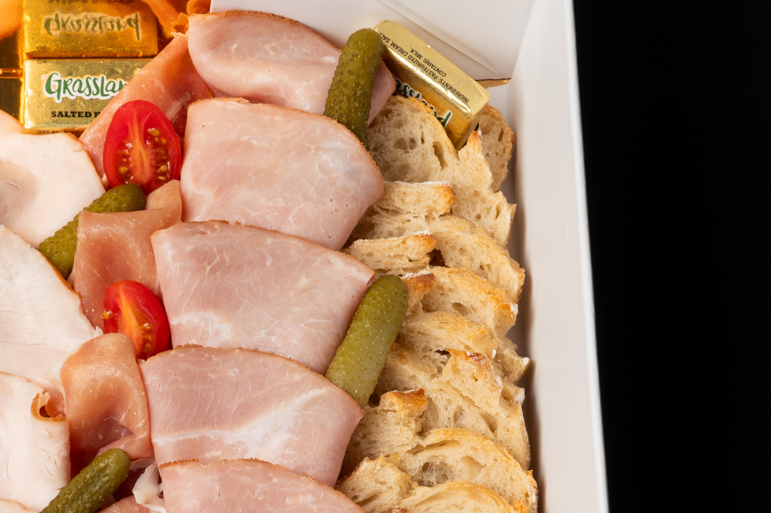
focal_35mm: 190
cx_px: -150
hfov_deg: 10.6
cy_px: 490
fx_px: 4067
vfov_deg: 7.2
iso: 100
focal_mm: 70
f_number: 10
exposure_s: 1/100
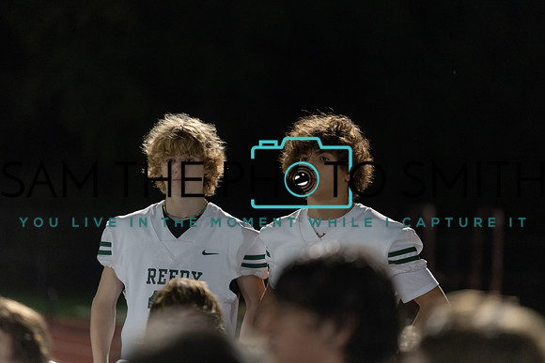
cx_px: 272
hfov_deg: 10.3
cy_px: 182
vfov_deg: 6.9
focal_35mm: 200
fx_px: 3028
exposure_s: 1/320
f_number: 2.8
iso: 2000
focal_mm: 200
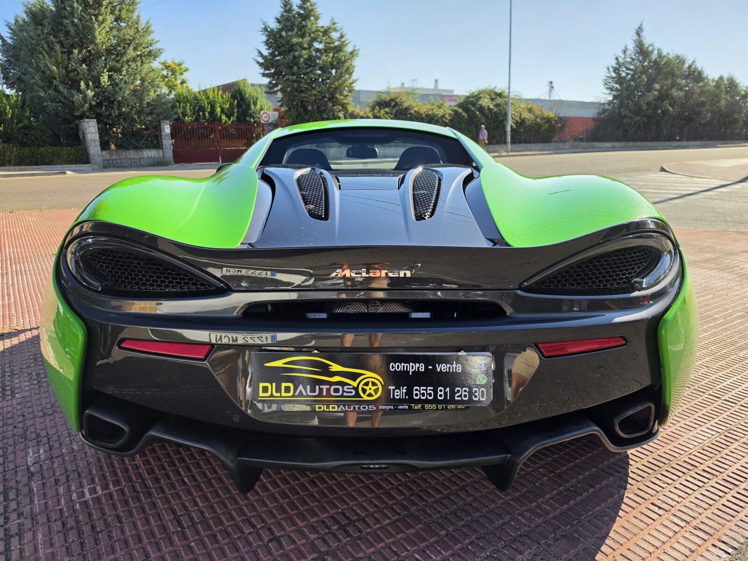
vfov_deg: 58.9
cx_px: 374
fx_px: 497
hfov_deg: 73.9
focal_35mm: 23
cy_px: 280
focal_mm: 6.5
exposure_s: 1/5605
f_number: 1.4
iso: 64
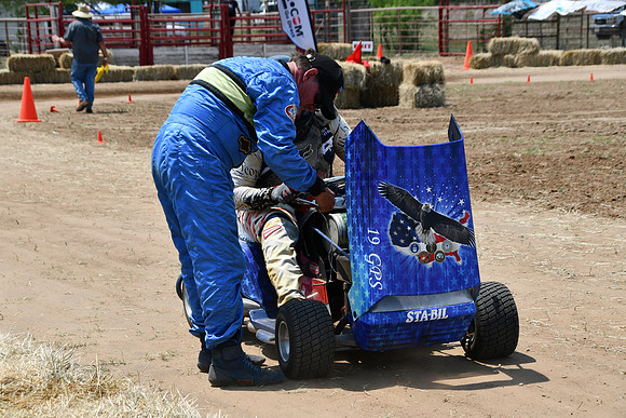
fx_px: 1722
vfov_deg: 13.8
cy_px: 209
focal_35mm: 99
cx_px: 313
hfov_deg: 20.6
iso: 100
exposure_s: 1/320
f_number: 9
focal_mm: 66
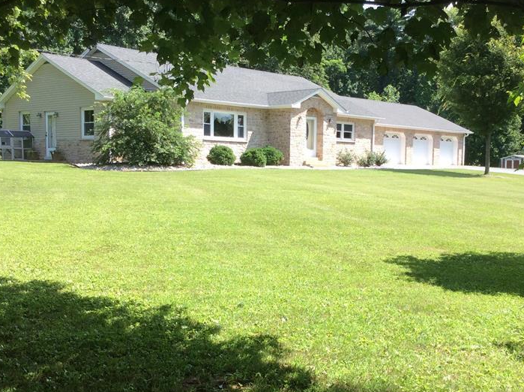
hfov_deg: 40.5
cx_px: 268
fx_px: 710
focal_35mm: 47
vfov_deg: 30.8
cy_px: 219
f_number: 2.4
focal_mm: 3.3
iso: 32
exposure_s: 1/400
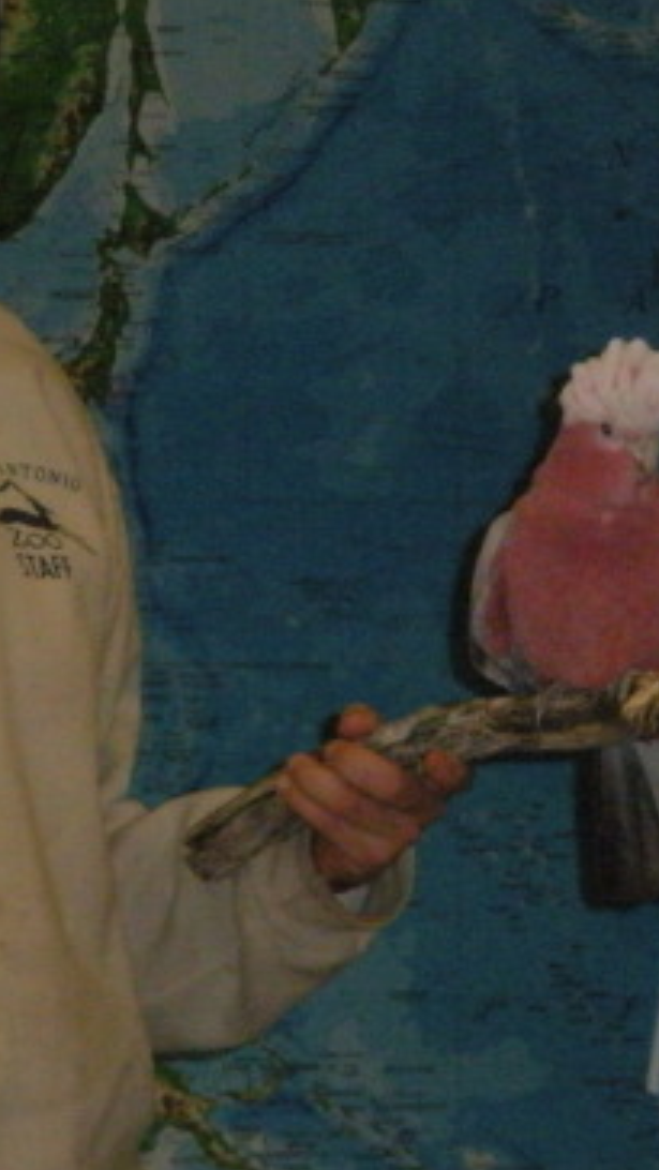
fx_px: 10707
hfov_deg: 3.5
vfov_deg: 6.3
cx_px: 344
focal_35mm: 345
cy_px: 482
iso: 800
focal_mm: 31.5
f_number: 5.6
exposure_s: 1/125
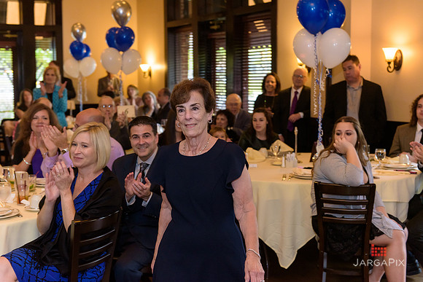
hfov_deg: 36.2
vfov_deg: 24.6
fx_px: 646
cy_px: 141
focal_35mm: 55
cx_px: 212
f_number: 3.2
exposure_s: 1/125
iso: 1600
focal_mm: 55
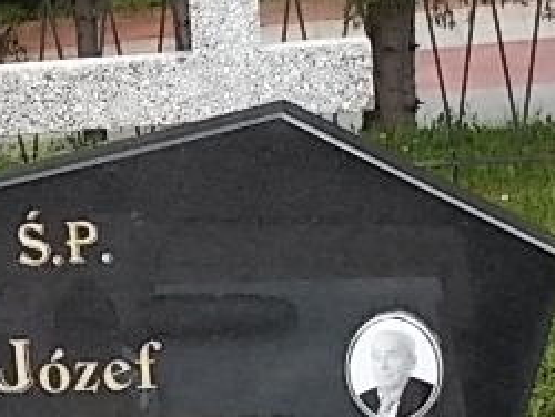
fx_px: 1765
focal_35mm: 110
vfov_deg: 13.4
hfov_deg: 17.1
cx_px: -100
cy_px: 311
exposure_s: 1/320
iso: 80
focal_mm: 6.1
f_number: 3.3
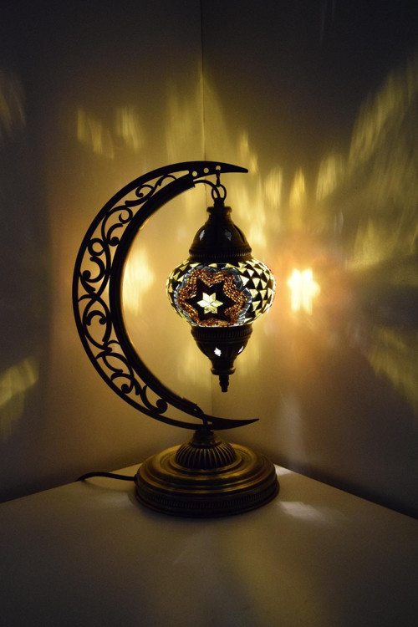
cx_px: 209
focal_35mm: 45
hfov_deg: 29.9
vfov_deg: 43.6
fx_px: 784
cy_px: 314
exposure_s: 1/60
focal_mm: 30
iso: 2500
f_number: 4.2
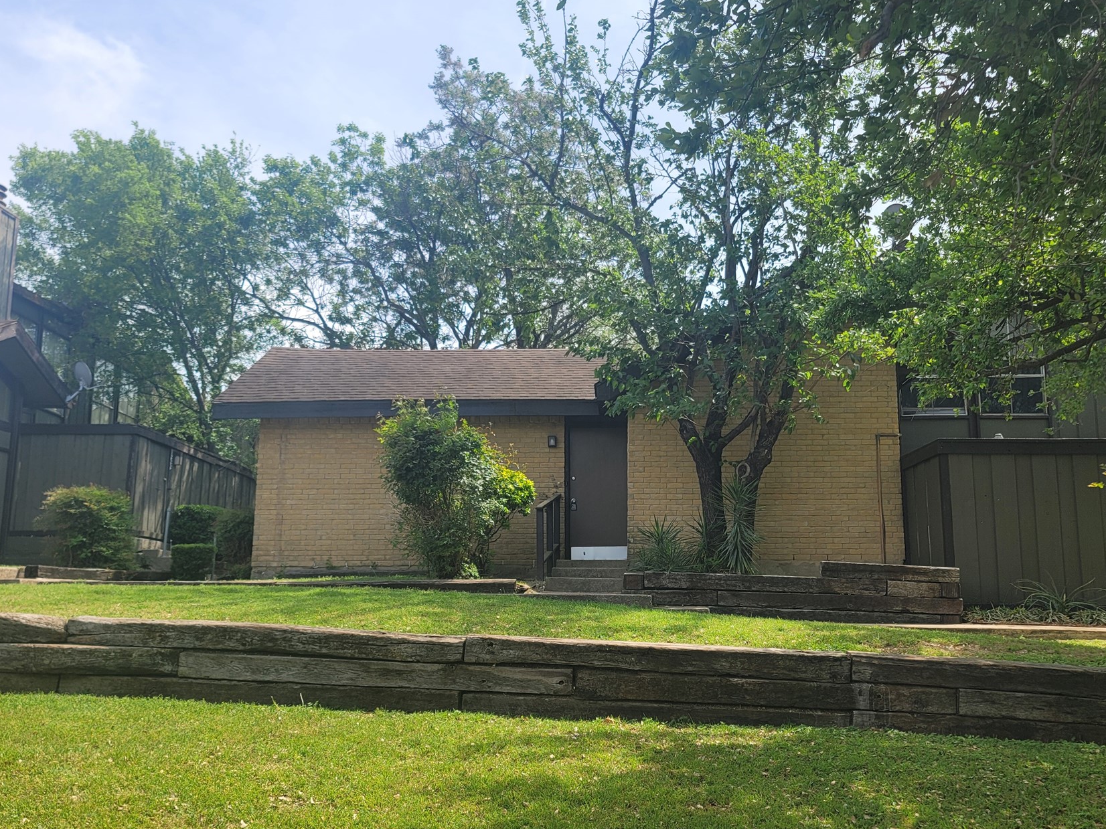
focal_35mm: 31
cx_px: 616
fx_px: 990
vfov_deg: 45.4
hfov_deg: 58.2
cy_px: 458
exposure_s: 1/514
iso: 20
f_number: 1.8
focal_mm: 7
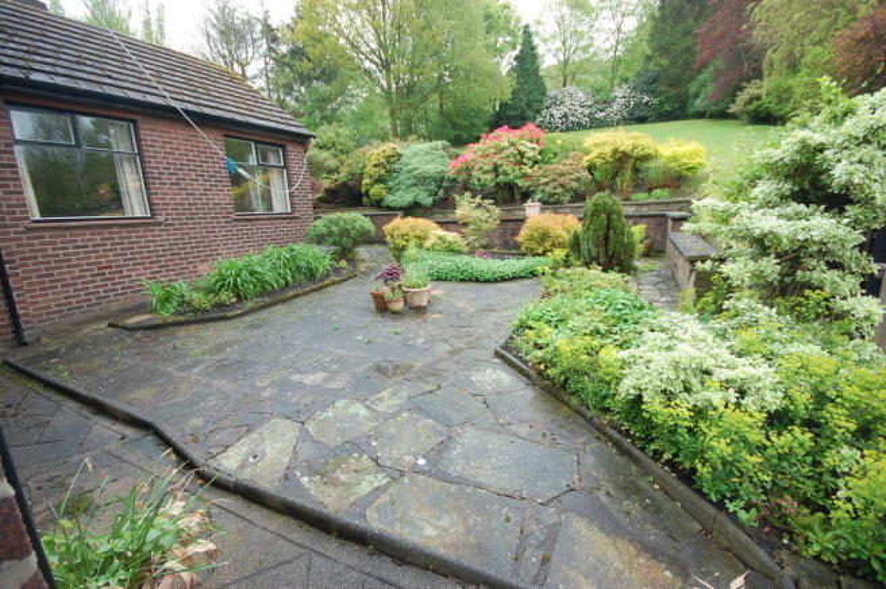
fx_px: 369
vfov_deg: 77.2
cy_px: 294
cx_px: 443
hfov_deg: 100.4
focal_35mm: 15
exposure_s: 1/25
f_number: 7.1
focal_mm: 10
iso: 400
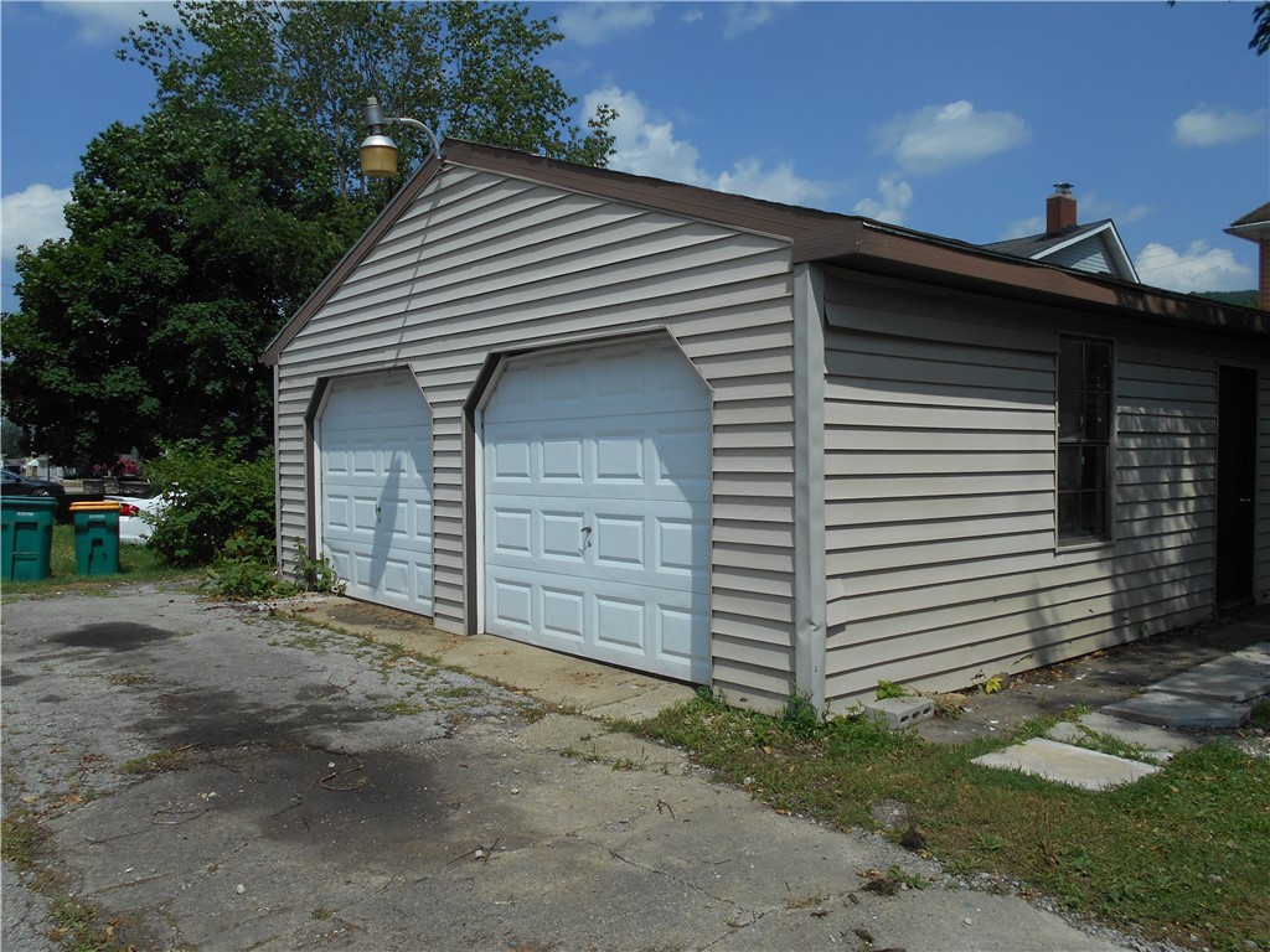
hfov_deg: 67.3
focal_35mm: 26
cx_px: 635
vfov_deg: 53.1
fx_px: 954
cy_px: 476
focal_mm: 4.6
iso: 80
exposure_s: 1/2000
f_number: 3.2
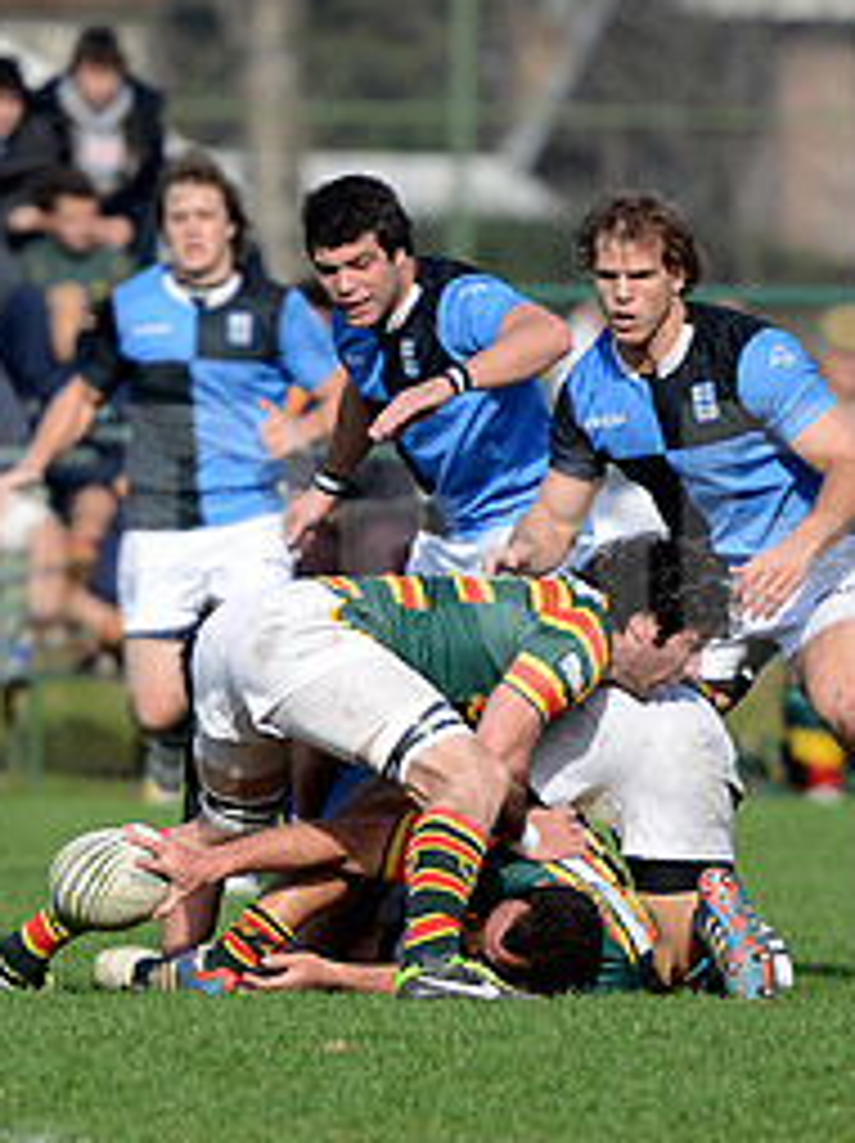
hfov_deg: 3.5
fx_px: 14152
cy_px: 538
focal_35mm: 429
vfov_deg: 4.6
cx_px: 486
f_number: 2.8
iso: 250
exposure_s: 1/1600
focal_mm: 195
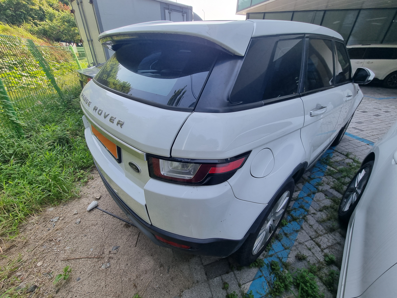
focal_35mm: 13
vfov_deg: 89.9
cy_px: 149
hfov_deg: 106.2
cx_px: 198
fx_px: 149
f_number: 2.2
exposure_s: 1/294
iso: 50
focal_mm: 2.2
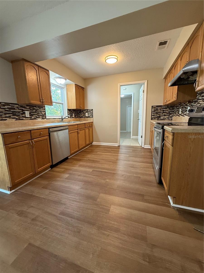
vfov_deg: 102.1
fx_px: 110
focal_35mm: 14
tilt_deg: -8.9
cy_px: 136
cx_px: 102
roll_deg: +0.4
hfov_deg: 85.7
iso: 200
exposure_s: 1/60
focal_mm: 2.22
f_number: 2.2
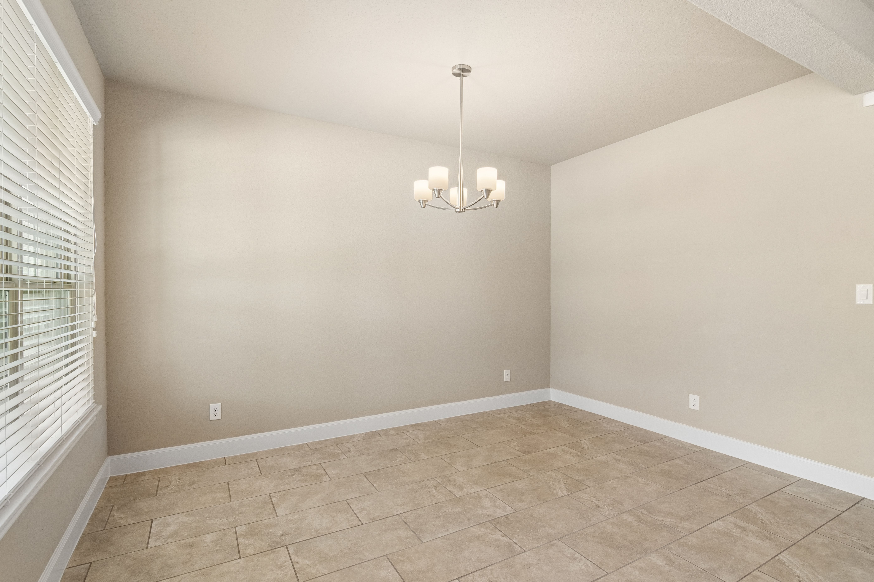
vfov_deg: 73.7
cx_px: 437
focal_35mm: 16
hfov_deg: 96.7
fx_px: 388
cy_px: 291
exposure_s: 1/40
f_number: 8
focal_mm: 11
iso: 320
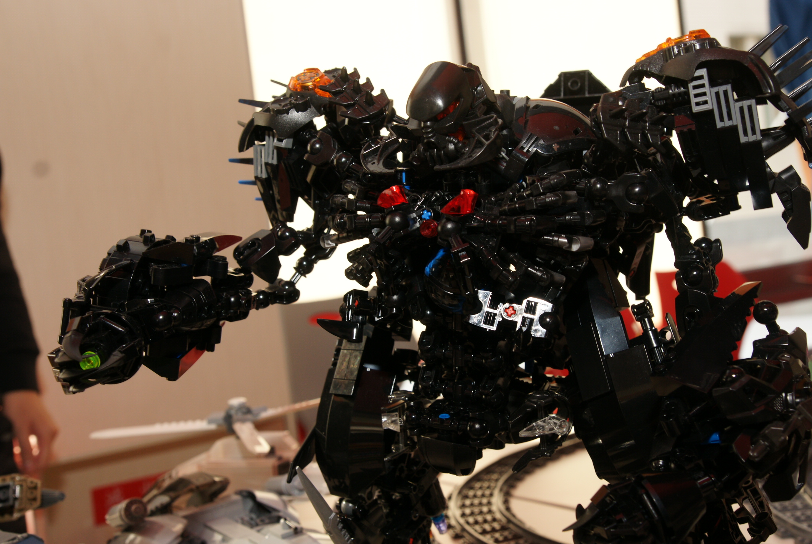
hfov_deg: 43.6
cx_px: 406
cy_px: 272
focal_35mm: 45
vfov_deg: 29.9
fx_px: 1016
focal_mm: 30
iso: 400
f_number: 7.1
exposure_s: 1/100
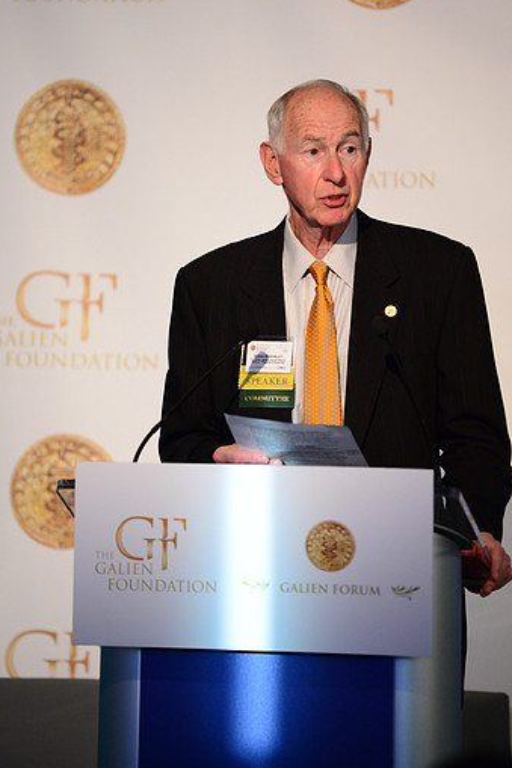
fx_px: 4867
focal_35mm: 228
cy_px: 371
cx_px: 276
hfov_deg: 6.0
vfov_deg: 9.0
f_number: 2.8
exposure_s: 1/400
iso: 3200
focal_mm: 200
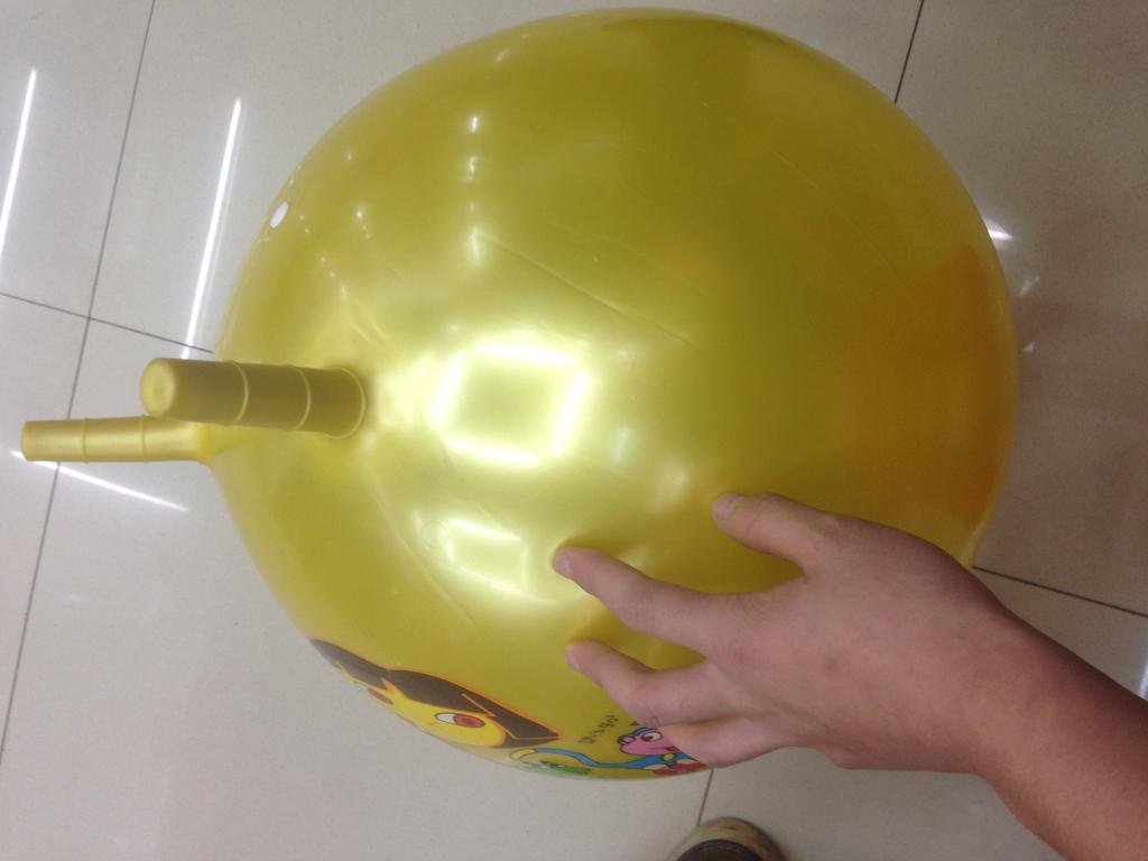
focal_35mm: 33
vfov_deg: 42.9
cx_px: 574
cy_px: 430
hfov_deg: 55.4
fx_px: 1094
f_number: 2.4
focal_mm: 4.12
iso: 50
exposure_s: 1/25
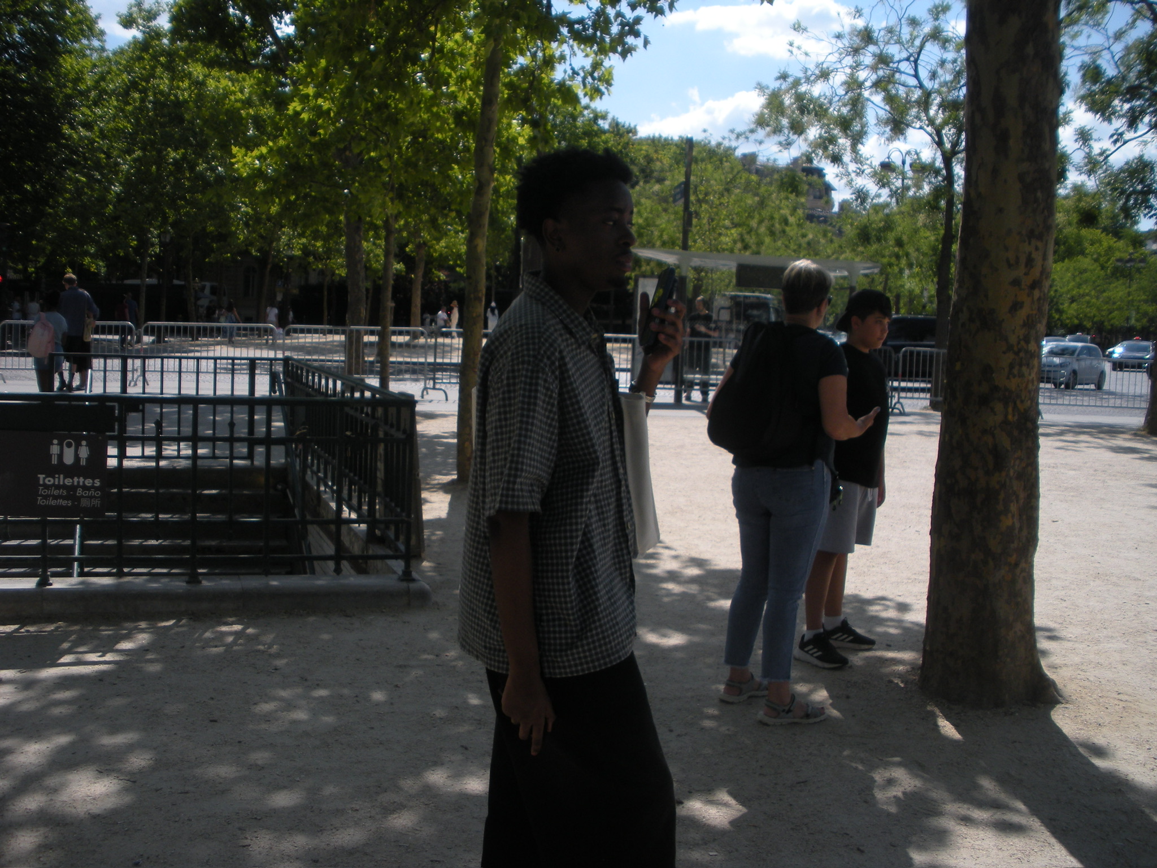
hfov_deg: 51.4
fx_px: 1203
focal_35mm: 36
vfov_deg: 39.7
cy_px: 434
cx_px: 578
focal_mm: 6.3
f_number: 3.5
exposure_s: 1/873
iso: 64
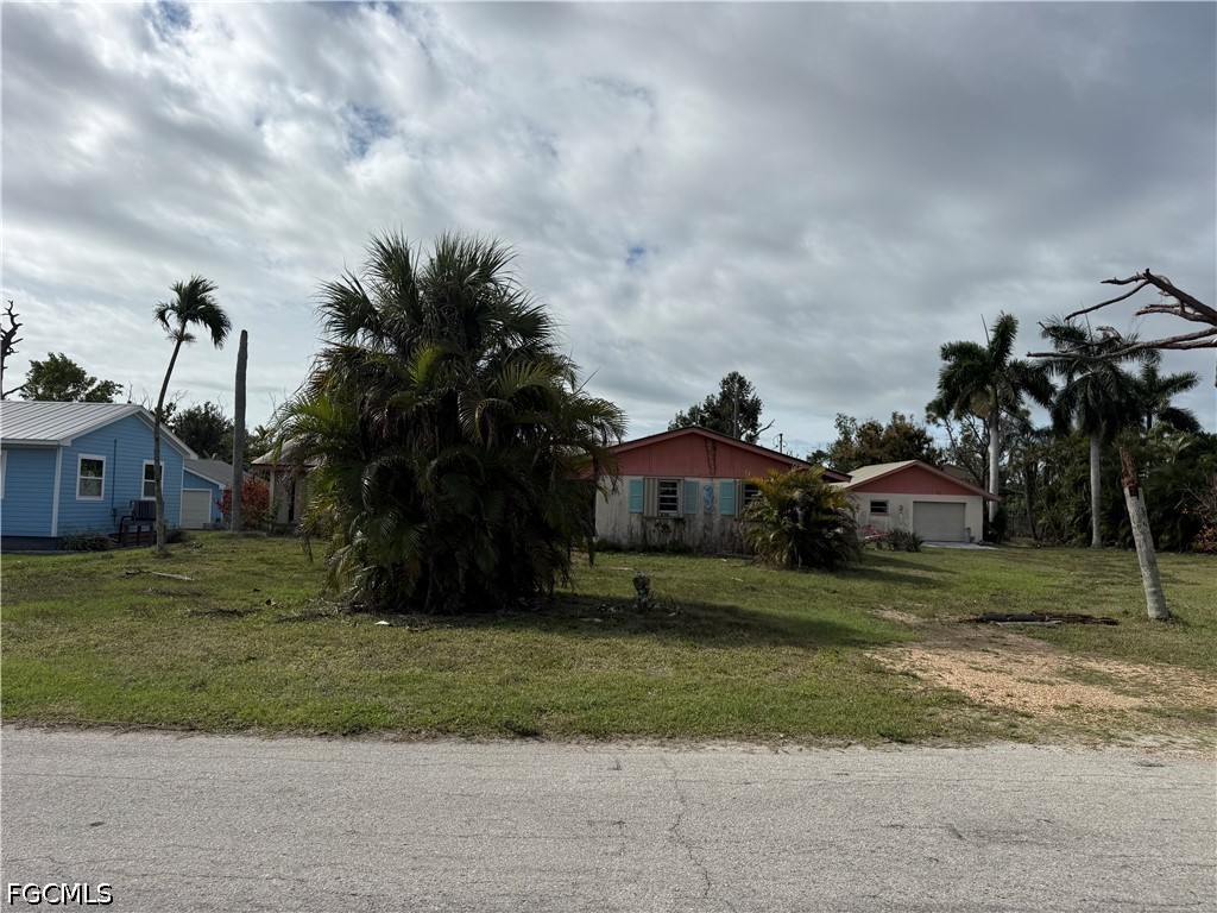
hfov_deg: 71.6
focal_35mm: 24
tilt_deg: +3.5
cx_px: 608
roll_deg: -1.3
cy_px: 456
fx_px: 844
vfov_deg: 56.8
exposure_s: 1/11905
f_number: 1.78
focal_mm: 6.76
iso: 80
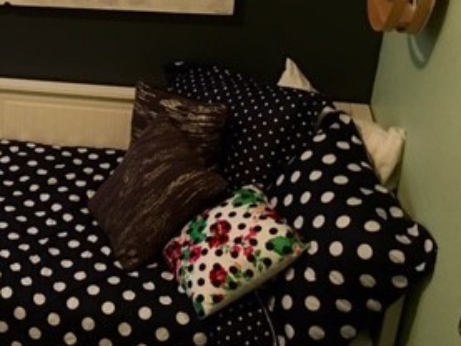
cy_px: 126
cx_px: -40
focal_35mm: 67
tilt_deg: -22.9
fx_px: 893
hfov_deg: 26.7
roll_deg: +3.5
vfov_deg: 21.9
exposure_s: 1/4
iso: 50
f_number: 2.2
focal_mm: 4.15
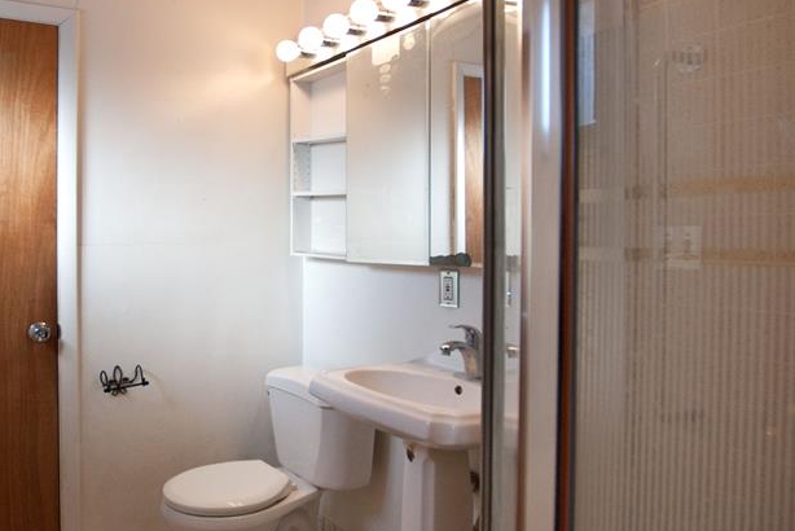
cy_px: 264
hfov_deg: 68.9
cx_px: 247
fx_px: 552
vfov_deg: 51.3
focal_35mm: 25
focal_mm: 10
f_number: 3.5
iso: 400
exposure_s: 1/160
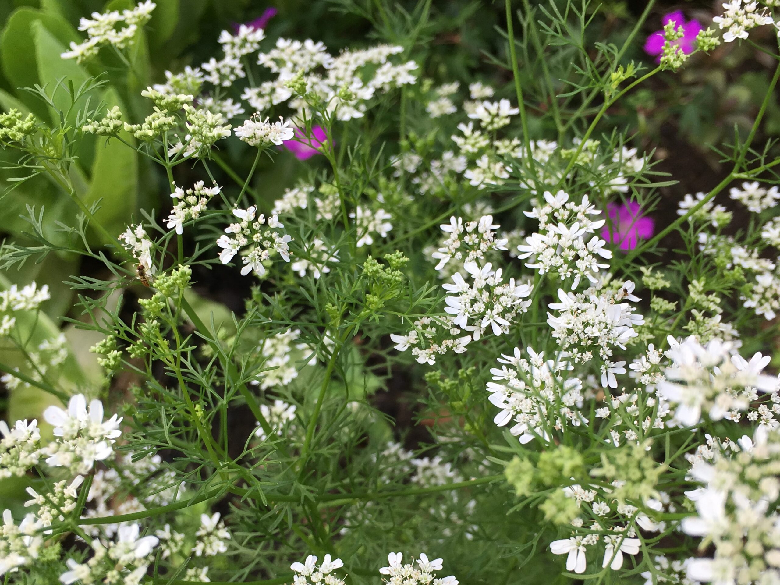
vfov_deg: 48.2
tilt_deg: -56.3
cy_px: 292
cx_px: 390
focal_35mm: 29
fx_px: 653
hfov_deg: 61.7
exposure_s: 1/242
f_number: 2.2
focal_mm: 4.15
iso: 25
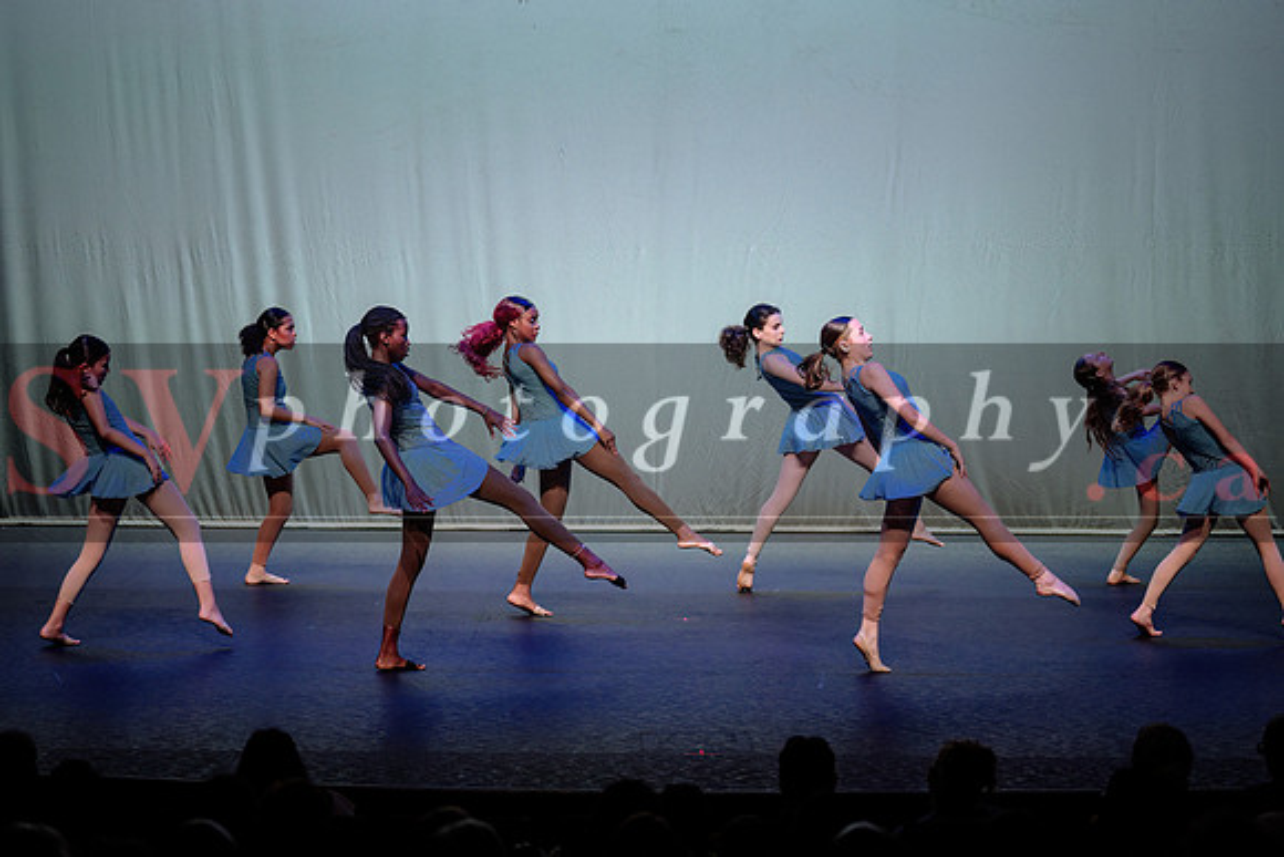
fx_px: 3653
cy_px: 418
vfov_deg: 13.4
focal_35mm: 102
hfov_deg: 19.9
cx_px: 619
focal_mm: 98
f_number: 2.8
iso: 1250
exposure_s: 1/500
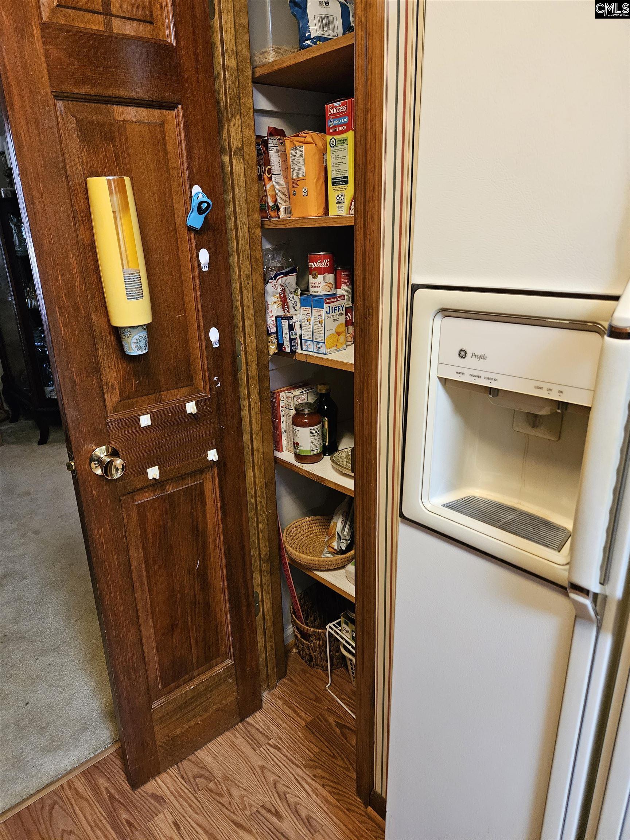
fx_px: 558
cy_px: 420
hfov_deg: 58.9
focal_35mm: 23
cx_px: 315
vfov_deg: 73.9
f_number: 1.8
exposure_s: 1/120
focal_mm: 5.4
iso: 1000
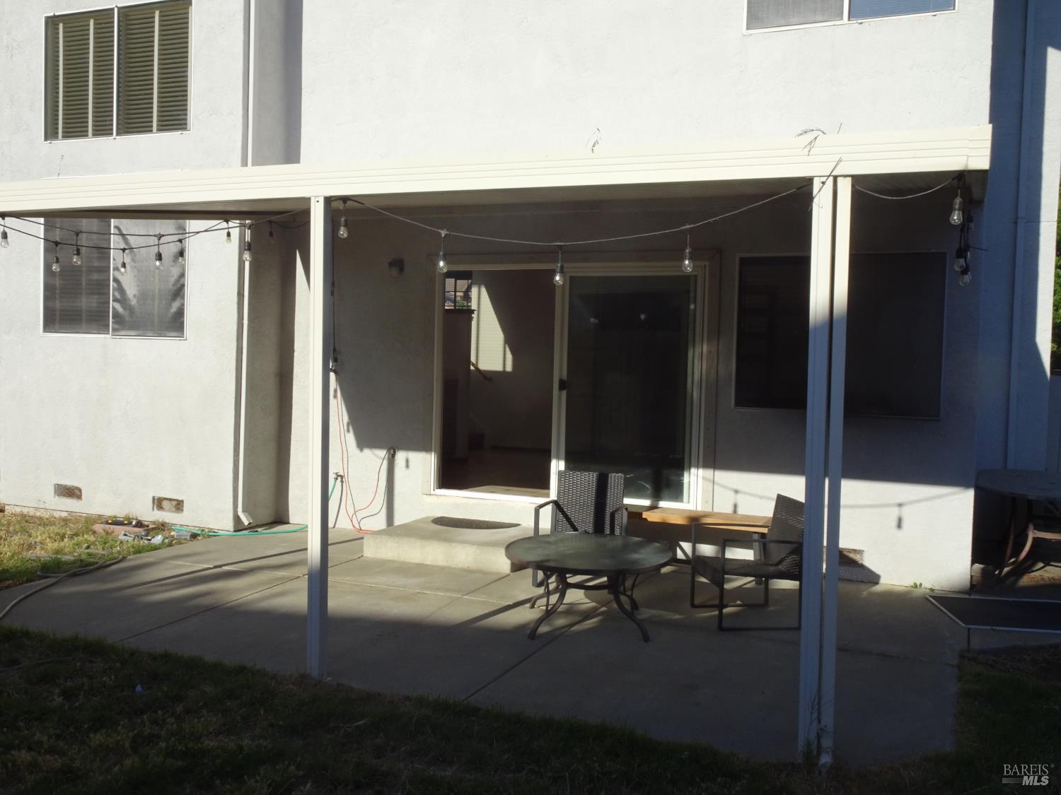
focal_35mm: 32
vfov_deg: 44.2
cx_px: 530
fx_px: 981
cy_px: 398
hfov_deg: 56.8
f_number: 4
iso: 80
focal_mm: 5.43
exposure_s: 1/400
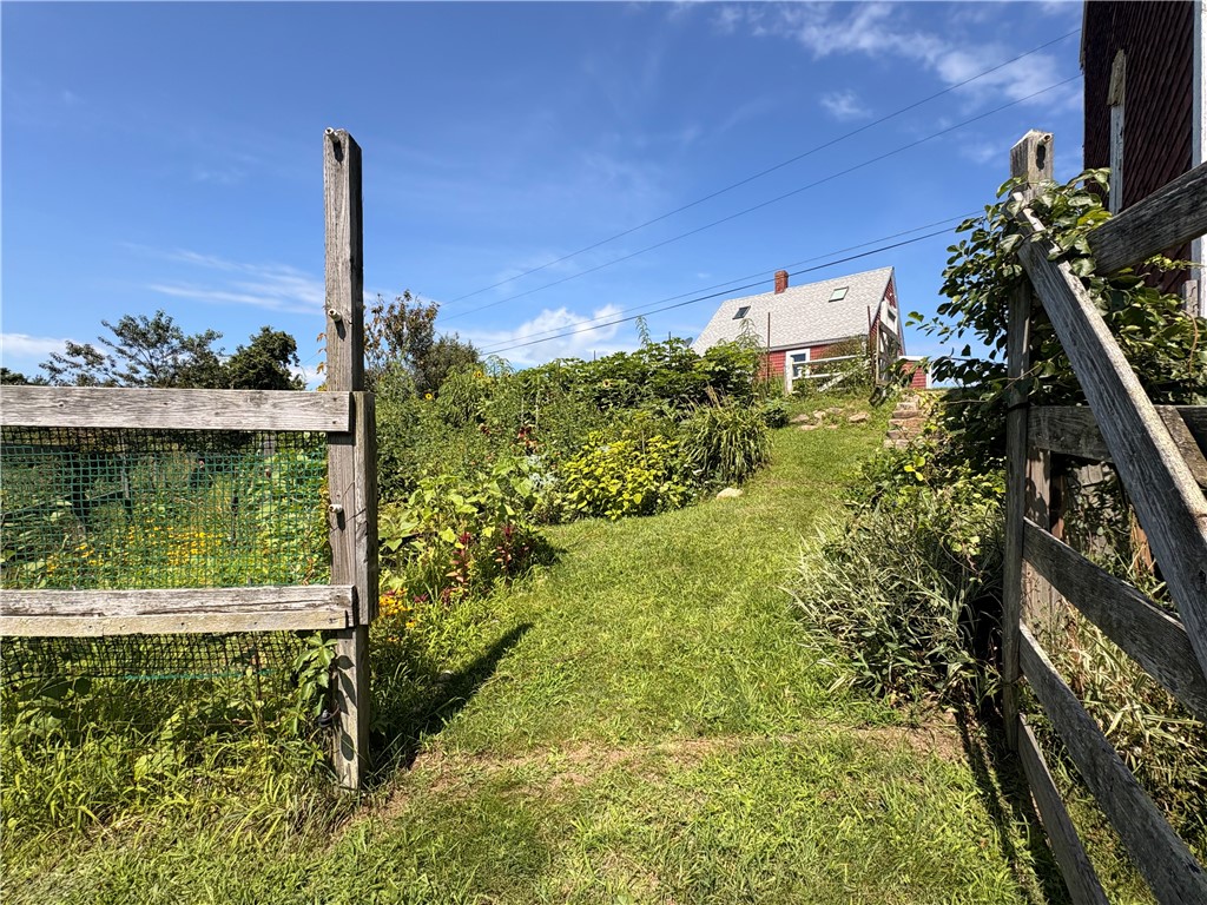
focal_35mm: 14
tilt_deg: +1.4
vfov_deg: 85.7
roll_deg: -1.1
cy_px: 452
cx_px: 604
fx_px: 488
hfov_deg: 102.1
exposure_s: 1/1567
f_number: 2.2
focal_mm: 2.22
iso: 50
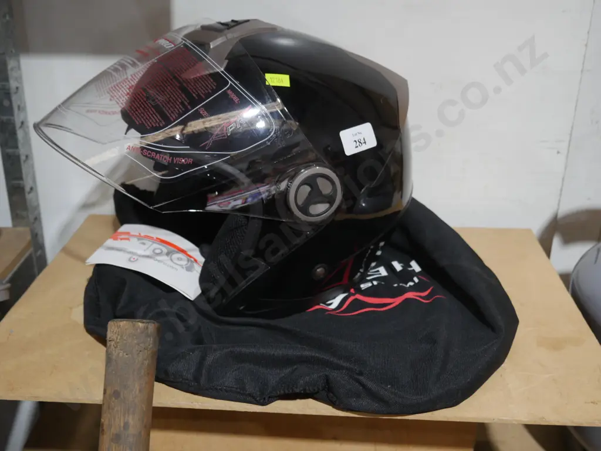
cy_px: 226
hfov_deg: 46.8
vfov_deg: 36.0
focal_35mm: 40
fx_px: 694
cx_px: 300
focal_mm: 20
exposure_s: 1/60
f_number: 4.5
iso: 1000
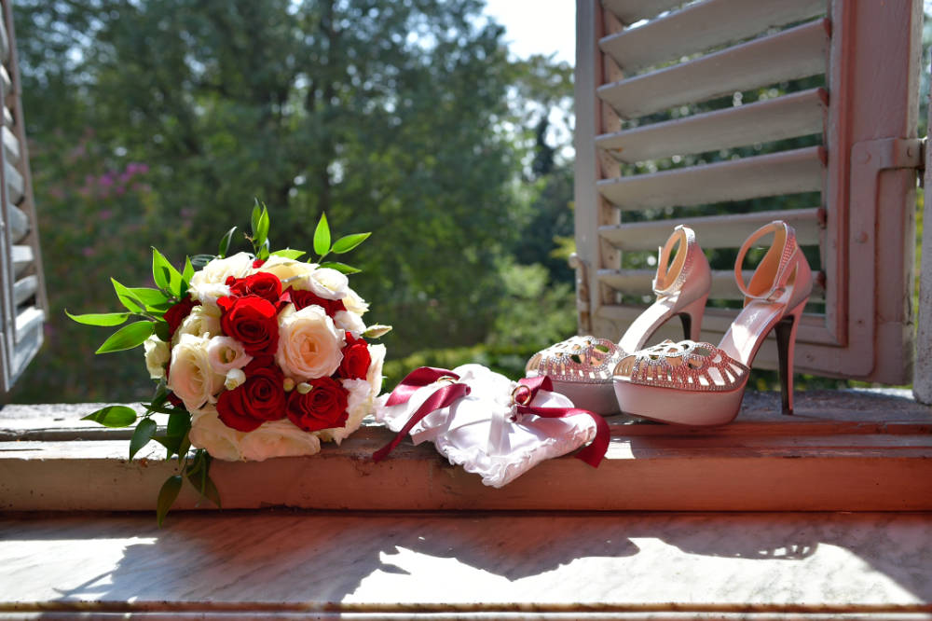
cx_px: 466
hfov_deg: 65.5
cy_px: 310
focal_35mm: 28
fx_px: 725
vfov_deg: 46.4
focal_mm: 28
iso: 320
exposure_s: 1/2500
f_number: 4.5
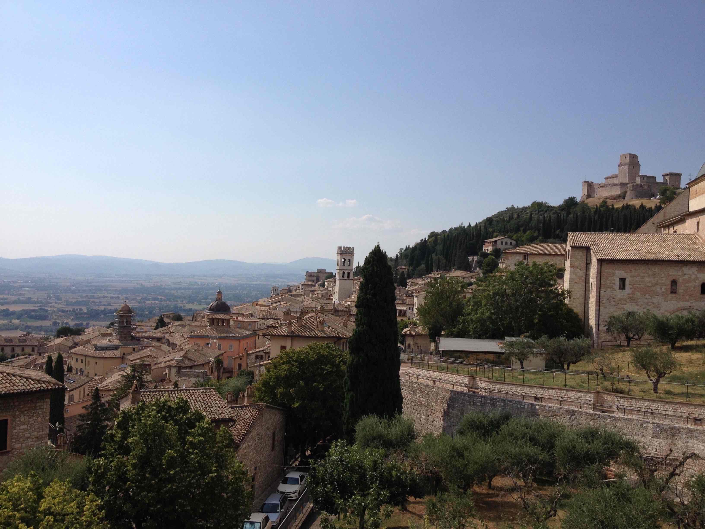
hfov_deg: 52.6
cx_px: 352
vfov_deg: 40.7
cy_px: 264
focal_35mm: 35
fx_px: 713
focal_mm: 4.28
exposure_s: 1/3460
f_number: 2.4
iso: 50
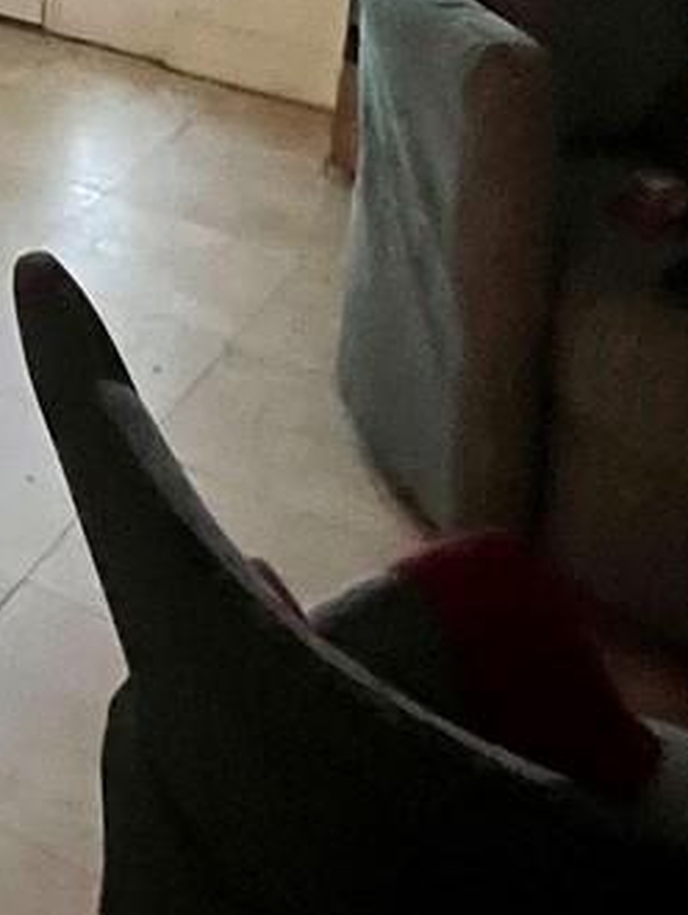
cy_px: -263
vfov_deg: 26.3
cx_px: -336
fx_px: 1667
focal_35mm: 63
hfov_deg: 20.2
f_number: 1.8
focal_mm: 1.57
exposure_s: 1/60
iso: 800
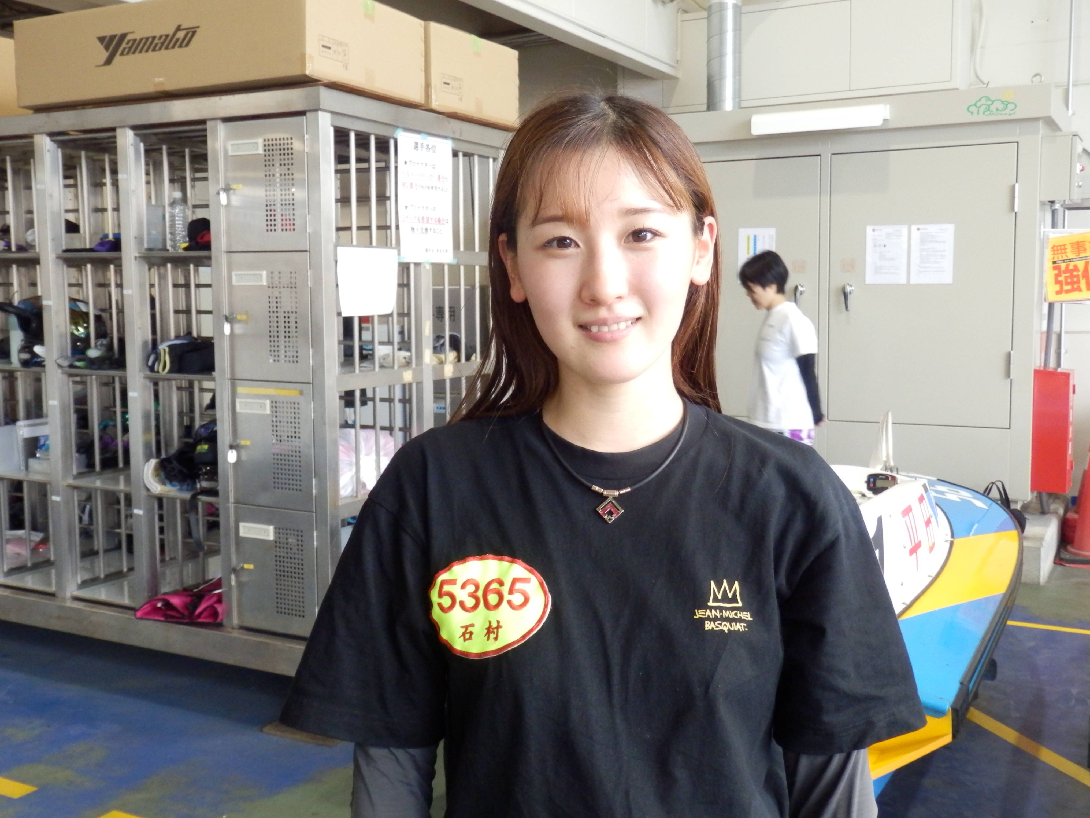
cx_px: 587
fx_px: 1071
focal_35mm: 34
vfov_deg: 41.8
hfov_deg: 53.9
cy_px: 400
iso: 400
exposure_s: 1/60
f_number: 3.3
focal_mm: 5.5
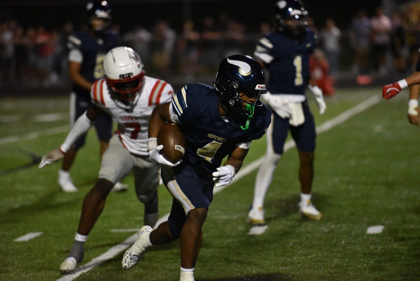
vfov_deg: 6.9
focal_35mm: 200
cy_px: 140
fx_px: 2334
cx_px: 210
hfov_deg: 10.3
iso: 12800
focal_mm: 200
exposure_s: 1/2500
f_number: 2.8
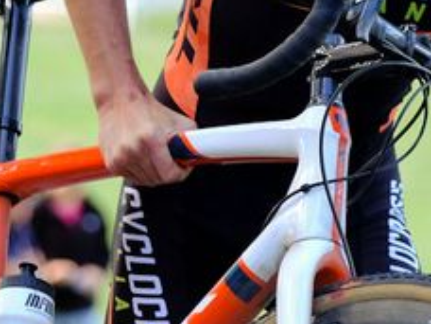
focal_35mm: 545
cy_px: 83
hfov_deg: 3.6
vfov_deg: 2.7
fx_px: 6786
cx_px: 204
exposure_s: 1/1000
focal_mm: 83.8
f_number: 2.8
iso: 1600
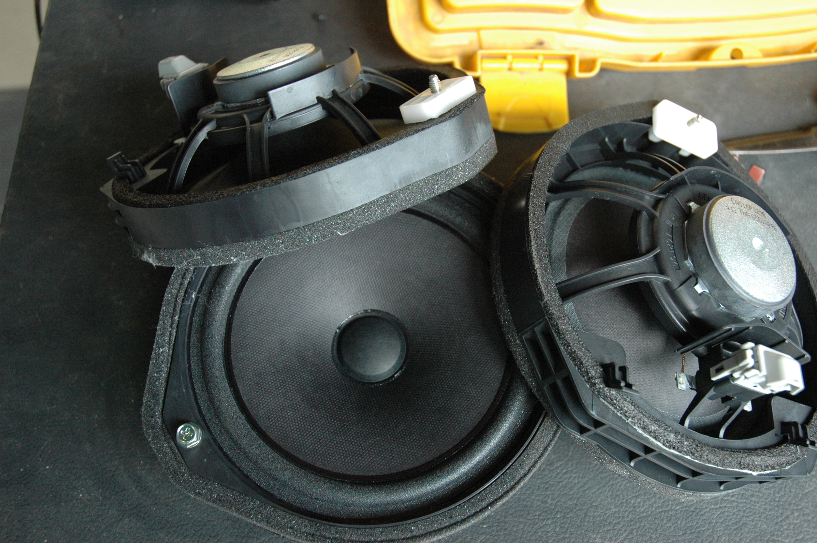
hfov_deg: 53.2
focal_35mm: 36
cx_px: 408
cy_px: 272
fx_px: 816
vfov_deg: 36.8
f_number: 4.5
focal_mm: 24
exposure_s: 1/80
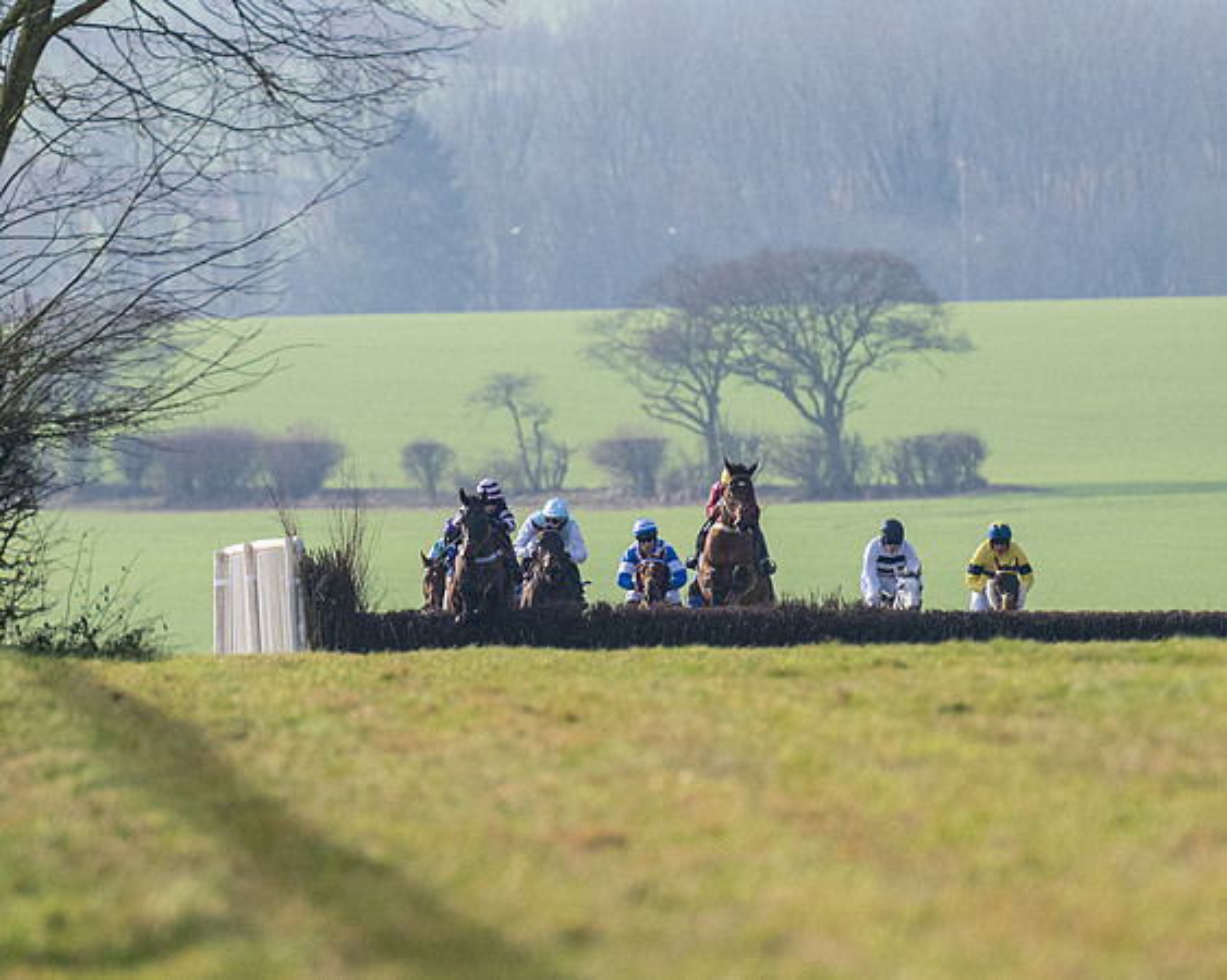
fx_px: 32651
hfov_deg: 2.2
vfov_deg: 1.7
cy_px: 703
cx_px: 775
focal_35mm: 899
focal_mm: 280
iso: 400
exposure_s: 1/2500
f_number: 4
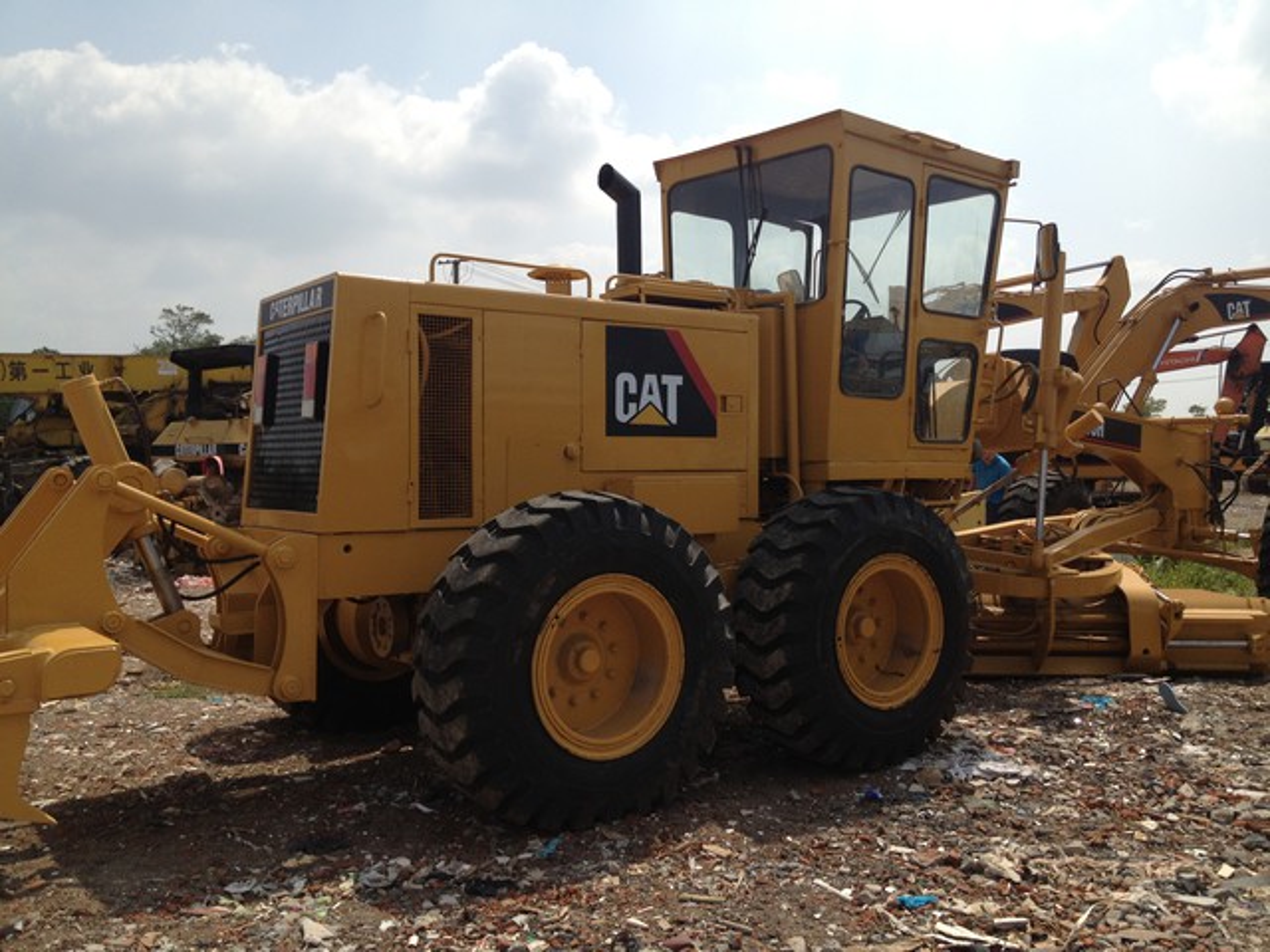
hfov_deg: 52.6
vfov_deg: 40.7
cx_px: 635
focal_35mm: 35
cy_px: 476
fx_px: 1284
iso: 50
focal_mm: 4.28
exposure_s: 1/2304
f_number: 2.4
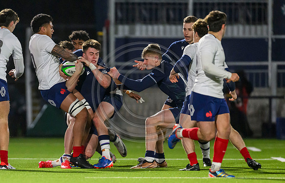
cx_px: 60
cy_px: 147
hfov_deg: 2.3
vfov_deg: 1.5
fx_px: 7044
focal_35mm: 900
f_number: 4
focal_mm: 560
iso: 6400
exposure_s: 1/640
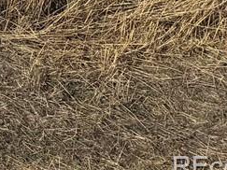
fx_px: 1036
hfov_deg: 9.9
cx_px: -423
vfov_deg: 7.9
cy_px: -375
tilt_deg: +4.5
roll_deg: -1.7
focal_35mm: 158
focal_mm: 6.76
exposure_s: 1/4950
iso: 80
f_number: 1.78
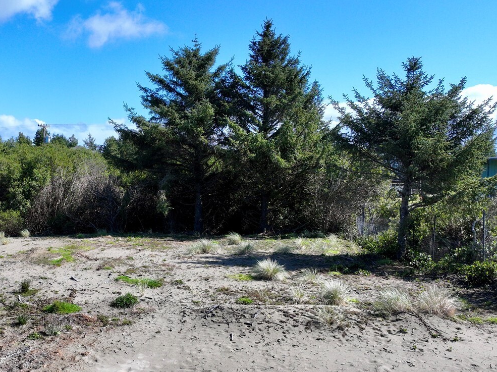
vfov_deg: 36.3
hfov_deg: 46.9
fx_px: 559
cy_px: 258
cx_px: 152
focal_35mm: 39
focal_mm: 12.29
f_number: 2.8
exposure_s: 1/1600
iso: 130
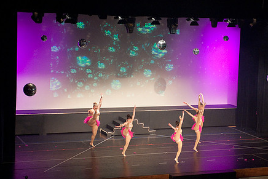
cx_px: 162
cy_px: 88
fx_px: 693
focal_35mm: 93
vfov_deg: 14.7
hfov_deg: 21.9
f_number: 4
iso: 3200
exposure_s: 1/200
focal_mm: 70
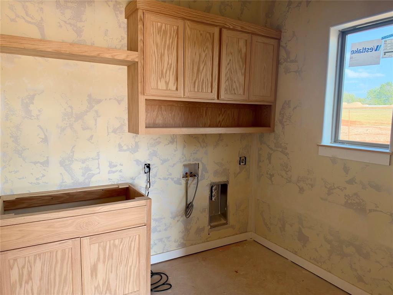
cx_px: 196
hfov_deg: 71.6
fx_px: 272
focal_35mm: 24
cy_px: 148
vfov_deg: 56.8
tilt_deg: -6.3
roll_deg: -1.3
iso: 200
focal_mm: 6.93
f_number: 1.8
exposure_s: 1/225
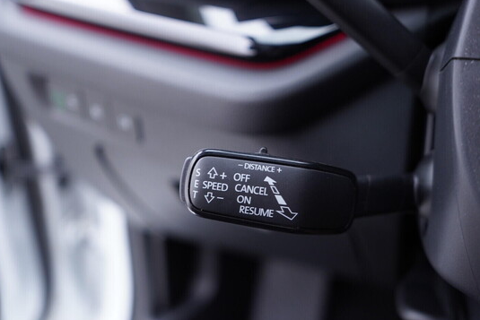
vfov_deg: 36.0
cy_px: 160
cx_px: 236
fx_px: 493
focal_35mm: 37
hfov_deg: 51.9
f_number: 2.8
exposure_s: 1/40
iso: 400
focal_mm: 24
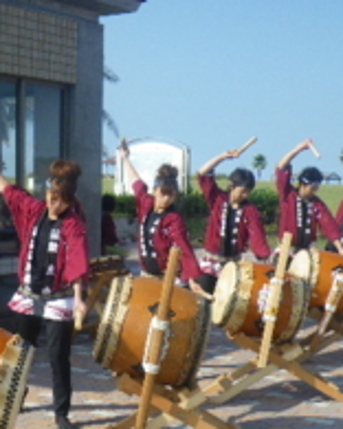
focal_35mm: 68
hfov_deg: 22.4
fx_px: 863
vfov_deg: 27.7
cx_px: 108
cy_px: 299
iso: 64
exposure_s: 1/500
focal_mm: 6.1
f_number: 3.8
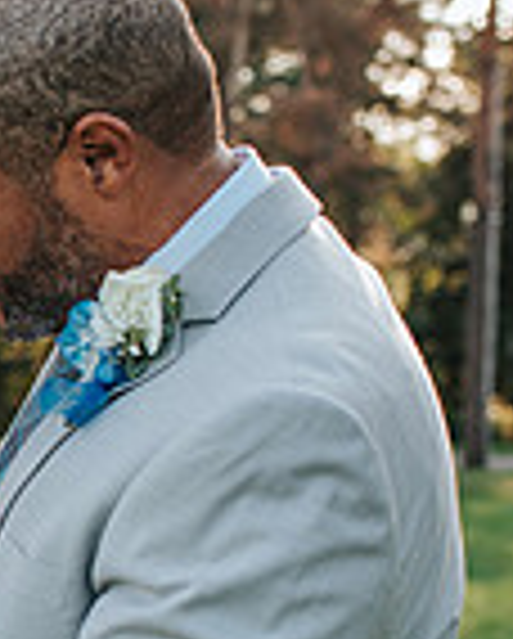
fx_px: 1970
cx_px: -108
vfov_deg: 18.2
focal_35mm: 104
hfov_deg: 14.4
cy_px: 562
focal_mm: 35
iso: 800
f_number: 3.2
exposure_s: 1/1250
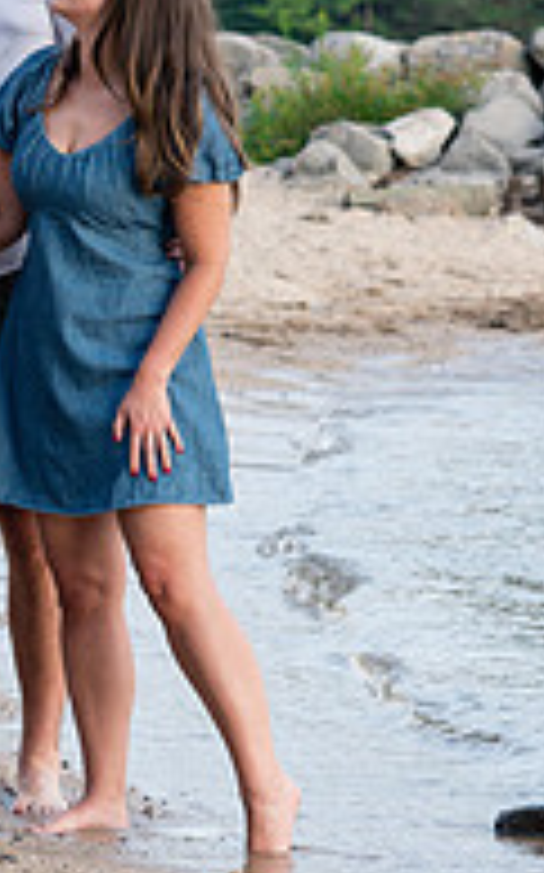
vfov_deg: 7.9
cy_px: 218
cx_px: -148
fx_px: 6319
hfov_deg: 4.9
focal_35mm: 266
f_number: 5.6
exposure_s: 1/320
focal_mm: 85
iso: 500
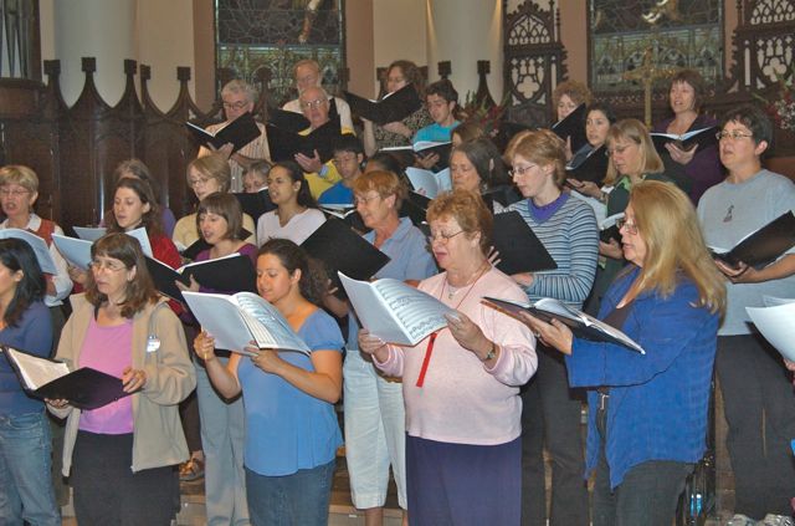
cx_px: 398
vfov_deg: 23.6
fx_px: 1255
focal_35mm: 57
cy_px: 263
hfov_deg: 35.1
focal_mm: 38
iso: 800
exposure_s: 1/60
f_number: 5.6
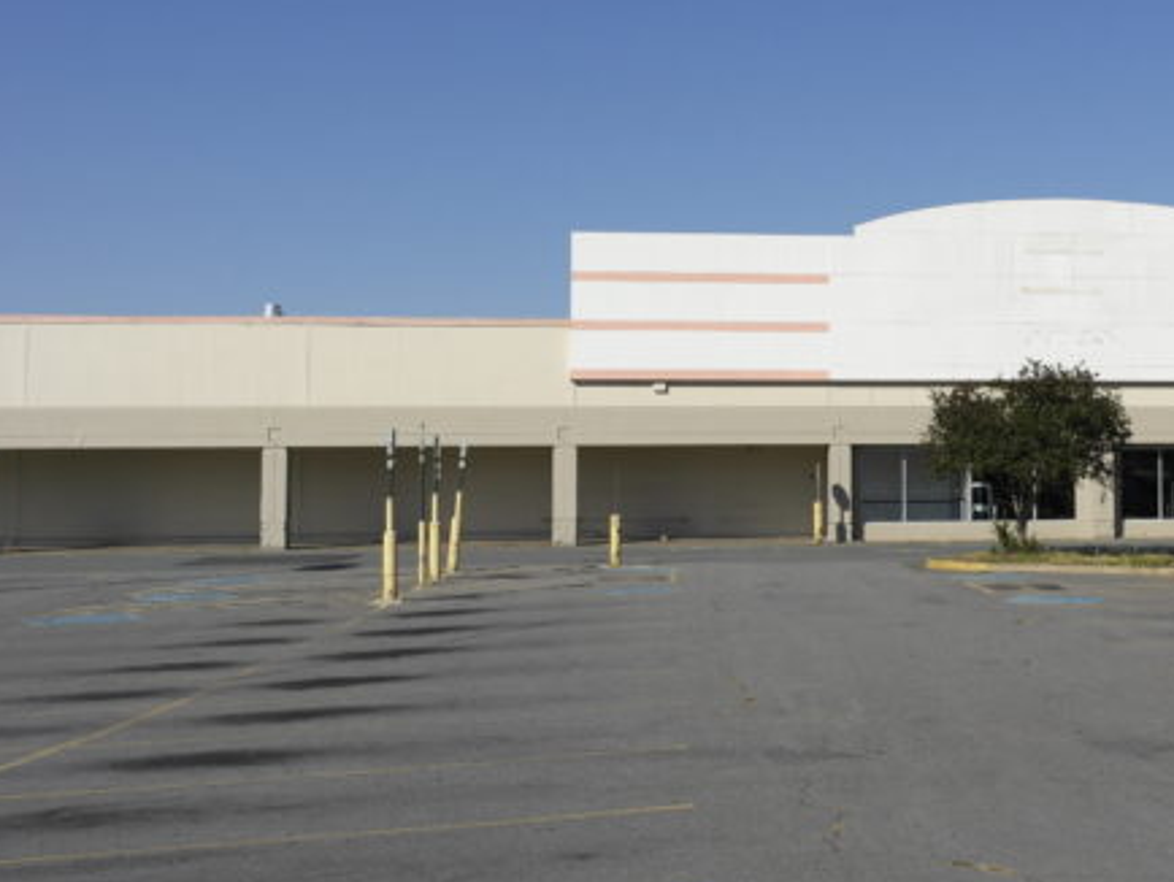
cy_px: 352
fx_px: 1731
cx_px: 974
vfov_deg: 28.5
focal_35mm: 51
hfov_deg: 36.0
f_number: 8
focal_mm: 20
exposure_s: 1/400
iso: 100
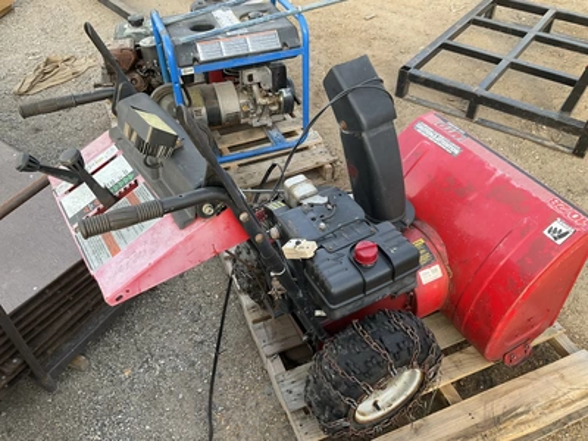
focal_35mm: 29
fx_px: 493
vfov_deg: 48.2
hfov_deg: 61.7
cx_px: 294
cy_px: 220
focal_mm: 3
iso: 40
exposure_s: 1/122
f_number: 1.8
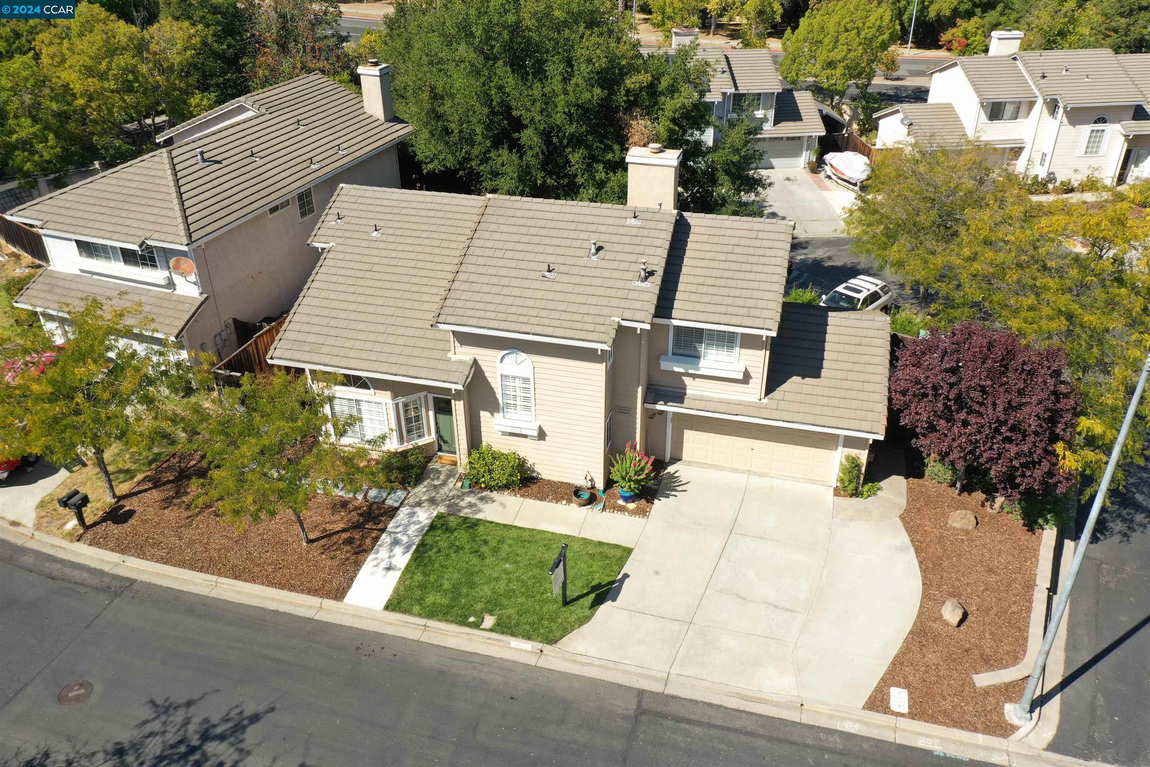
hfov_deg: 65.5
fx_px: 894
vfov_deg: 46.4
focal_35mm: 28
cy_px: 384
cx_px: 575
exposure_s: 1/320
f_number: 5.6
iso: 100
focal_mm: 10.26
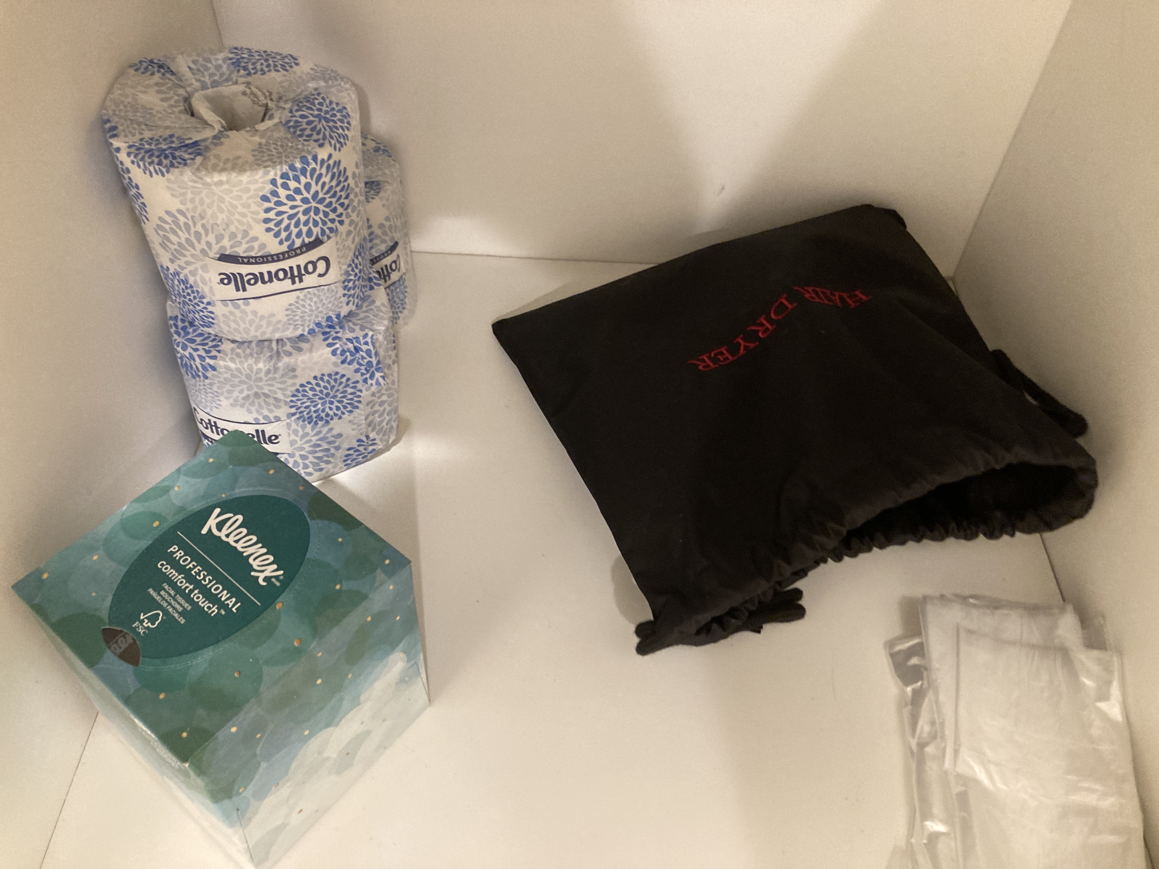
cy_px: 434
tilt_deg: -49.2
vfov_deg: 49.7
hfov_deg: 63.4
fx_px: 937
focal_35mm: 28
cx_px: 580
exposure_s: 1/30
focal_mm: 3.99
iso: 400
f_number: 1.8
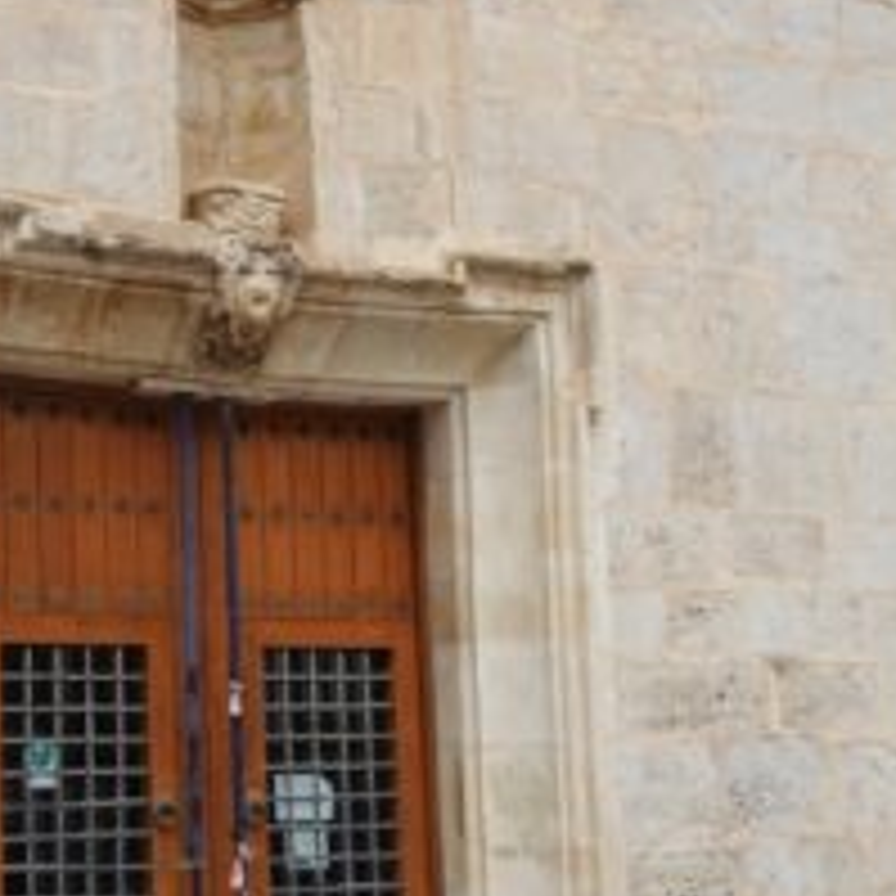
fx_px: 1640
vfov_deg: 30.4
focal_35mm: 56
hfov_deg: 29.8
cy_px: 574
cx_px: 167
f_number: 3.5
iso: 80
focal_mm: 5.11
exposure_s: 1/500
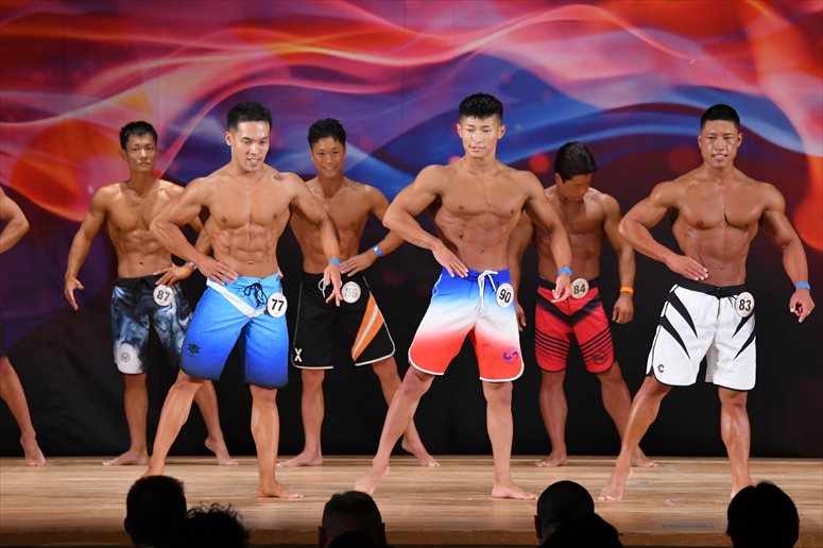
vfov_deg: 6.8
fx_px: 4616
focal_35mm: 202
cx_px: 412
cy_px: 274
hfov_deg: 10.2
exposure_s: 1/400
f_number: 5.6
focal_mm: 135
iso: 3200
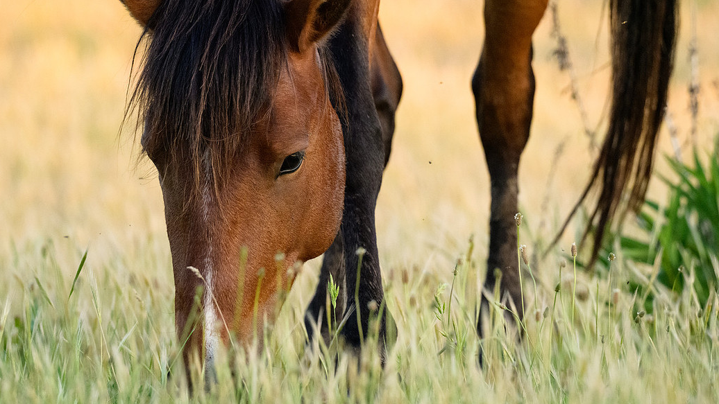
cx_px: 350
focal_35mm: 433
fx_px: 8256
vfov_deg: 2.8
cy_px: 182
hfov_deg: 5.0
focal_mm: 380
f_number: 8
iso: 7200
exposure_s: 1/1250
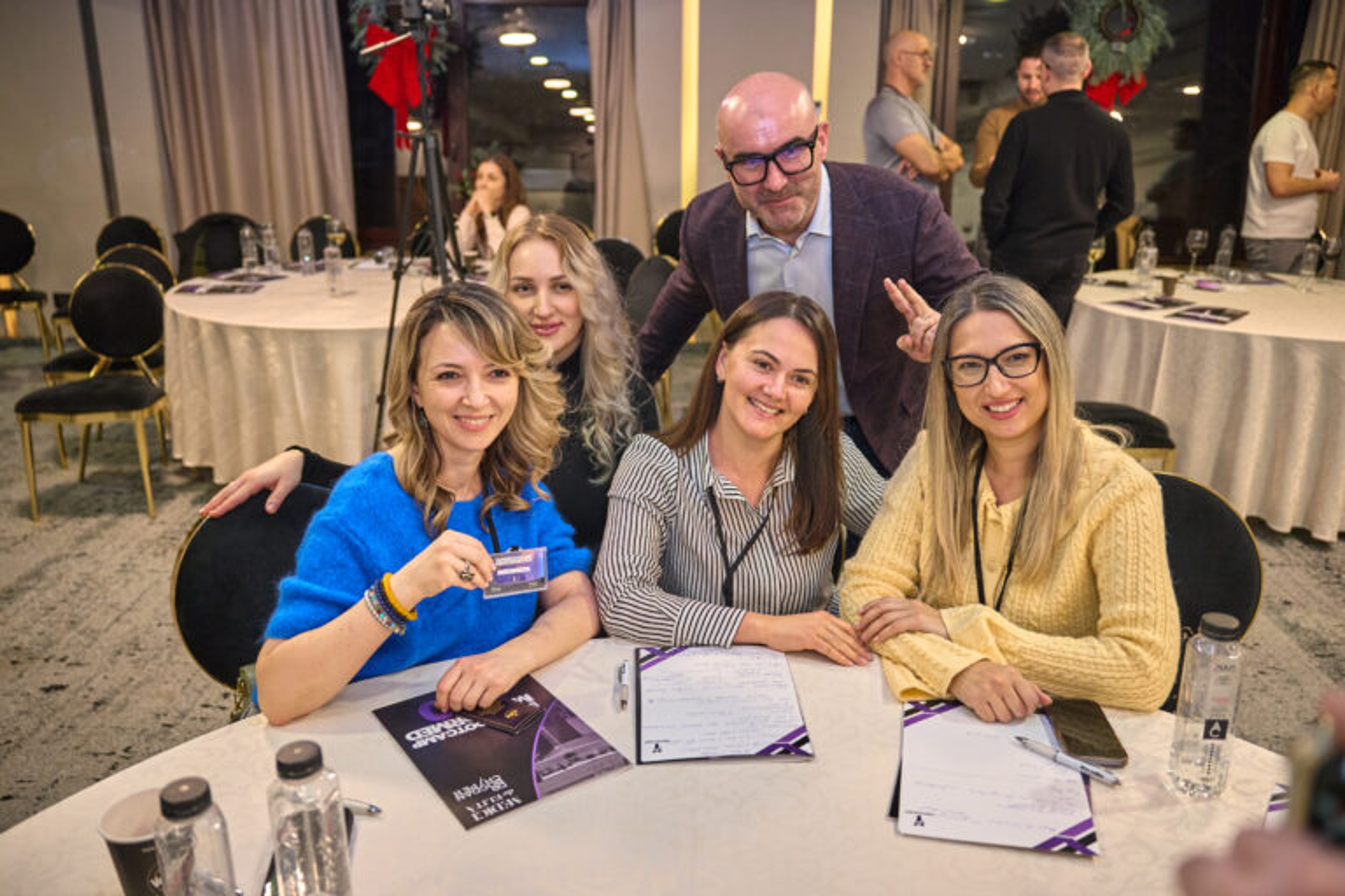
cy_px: 448
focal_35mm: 30
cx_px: 672
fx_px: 1110
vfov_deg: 44.0
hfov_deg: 62.4
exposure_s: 1/50
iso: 1600
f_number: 2.8
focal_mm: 29.7
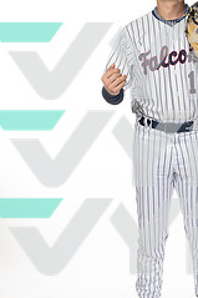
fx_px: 793
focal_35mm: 96
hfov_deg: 14.1
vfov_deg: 21.3
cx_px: 174
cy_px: 150
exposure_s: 1/250
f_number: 6.3
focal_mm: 51
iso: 400
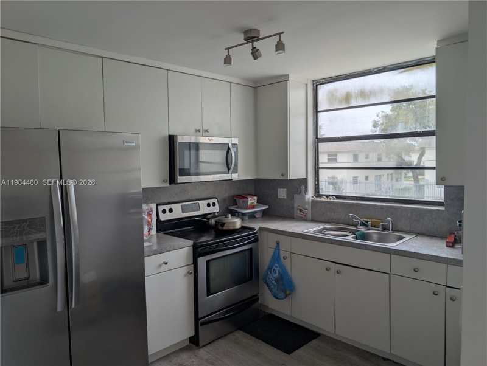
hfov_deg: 71.5
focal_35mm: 24
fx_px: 338
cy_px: 183
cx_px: 244
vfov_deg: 56.9
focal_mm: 6.9
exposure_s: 1/441
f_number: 1.68
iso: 23
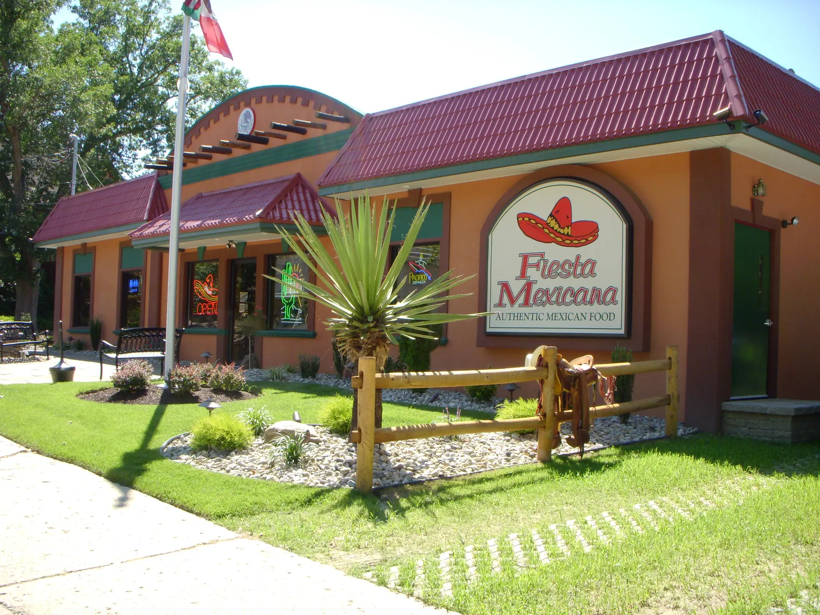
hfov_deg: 49.0
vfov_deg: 37.7
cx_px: 410
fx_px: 900
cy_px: 308
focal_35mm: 38
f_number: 3.3
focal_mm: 6.3
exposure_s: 1/320
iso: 100
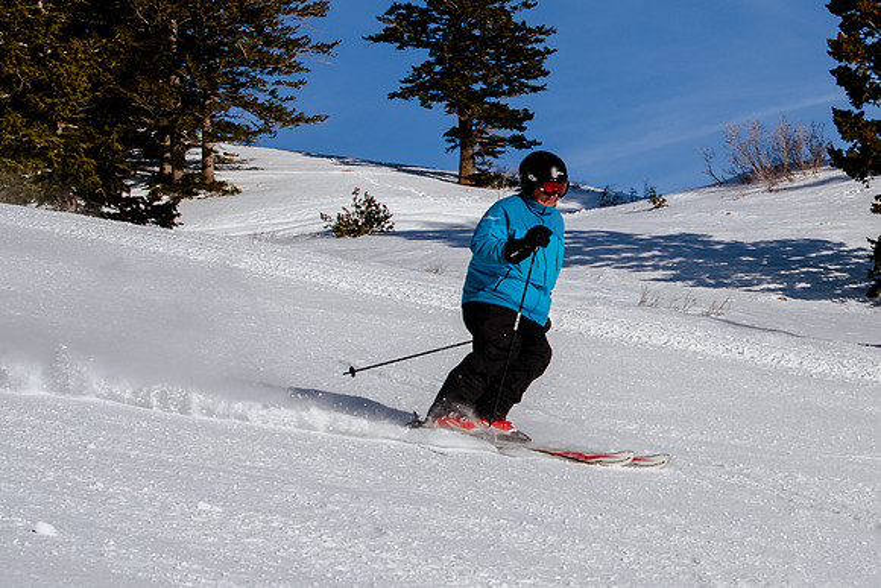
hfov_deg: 18.0
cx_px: 746
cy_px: 211
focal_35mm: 112
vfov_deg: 12.2
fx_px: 2750
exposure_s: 1/1000
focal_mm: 44
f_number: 8
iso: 160
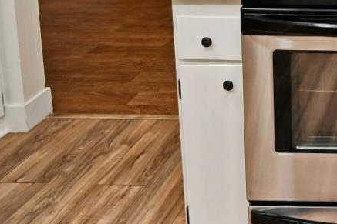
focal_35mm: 48
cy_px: -122
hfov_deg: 31.7
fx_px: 449
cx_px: 436
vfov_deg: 22.5
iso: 360
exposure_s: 1/60
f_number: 4
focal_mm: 14
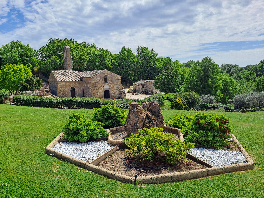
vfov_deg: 54.9
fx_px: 191
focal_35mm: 25
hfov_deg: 69.4
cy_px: 99
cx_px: 132
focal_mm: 4.65
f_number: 1.8
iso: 32
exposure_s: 1/2353
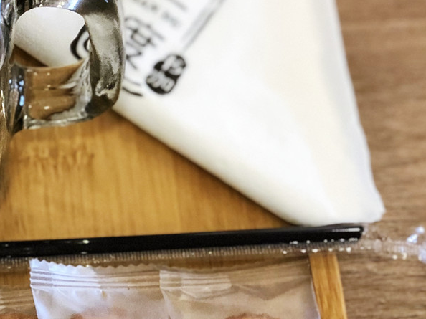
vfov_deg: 10.3
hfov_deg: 13.5
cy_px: 182
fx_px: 1771
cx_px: -32
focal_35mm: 144
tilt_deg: -66.3
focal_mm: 6.6
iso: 320
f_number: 2.8
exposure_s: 1/33
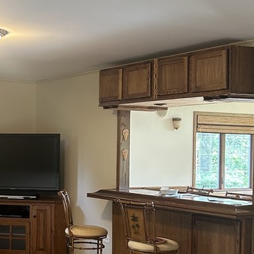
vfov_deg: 24.2
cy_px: 169
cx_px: 42
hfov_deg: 23.9
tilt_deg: -1.7
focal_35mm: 71
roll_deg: +0.0
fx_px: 589
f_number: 1.5
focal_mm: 5.7
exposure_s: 1/60
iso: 200
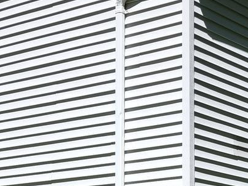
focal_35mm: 117
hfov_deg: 16.6
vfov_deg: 12.1
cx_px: 236
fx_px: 838
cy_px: 274
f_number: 1.8
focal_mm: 6.4
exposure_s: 1/834
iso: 12
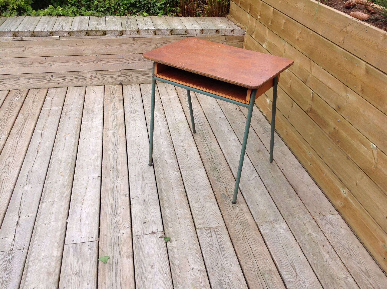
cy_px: 144
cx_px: 194
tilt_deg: -31.8
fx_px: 391
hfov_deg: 52.7
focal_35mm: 35
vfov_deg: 40.6
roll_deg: -3.3
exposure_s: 1/756
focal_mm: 4.28
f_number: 2.4
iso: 50
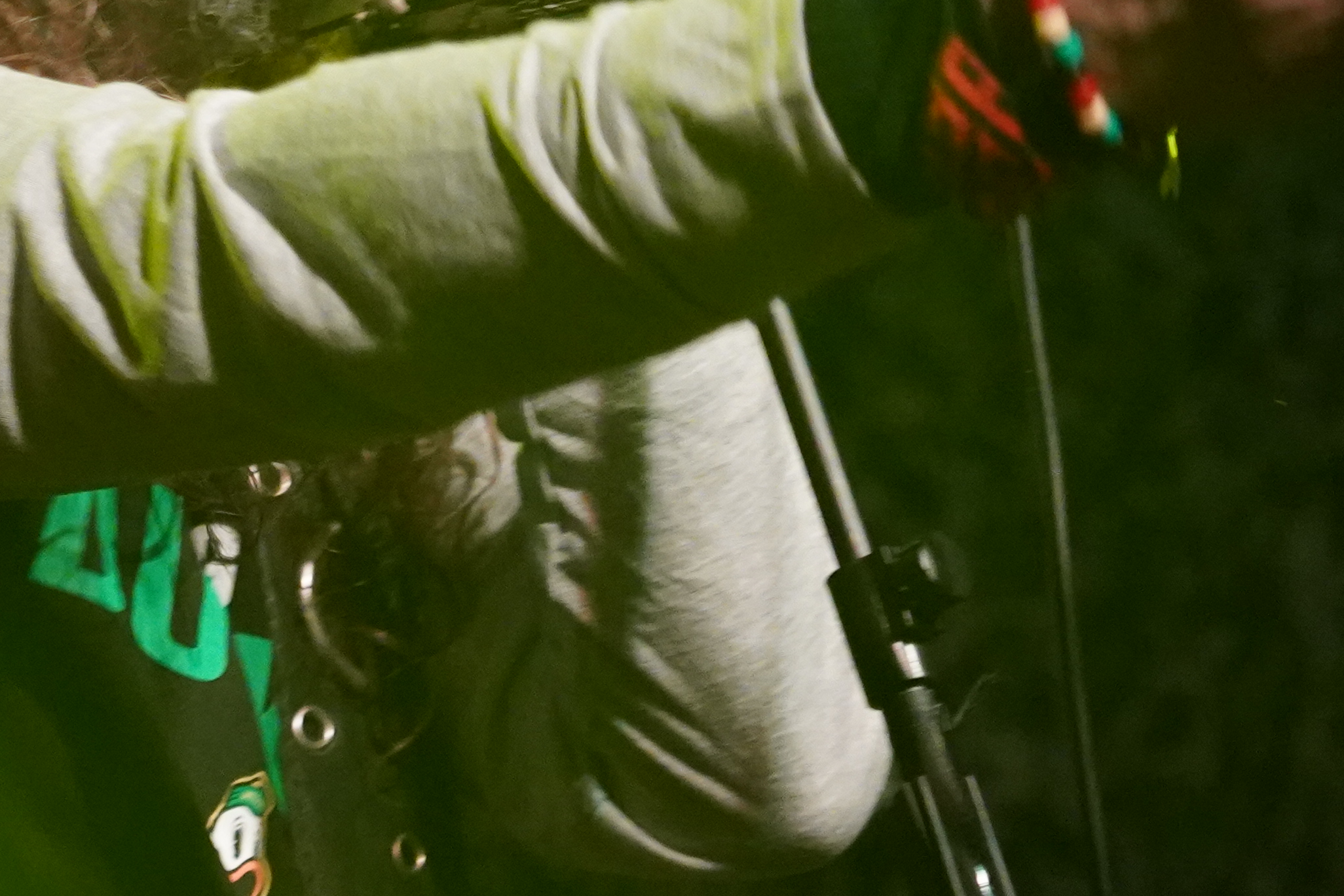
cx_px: 46
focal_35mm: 307
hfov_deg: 6.7
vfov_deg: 4.5
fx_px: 11460
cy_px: 2
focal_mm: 105
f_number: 4
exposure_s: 1/125
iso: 10000
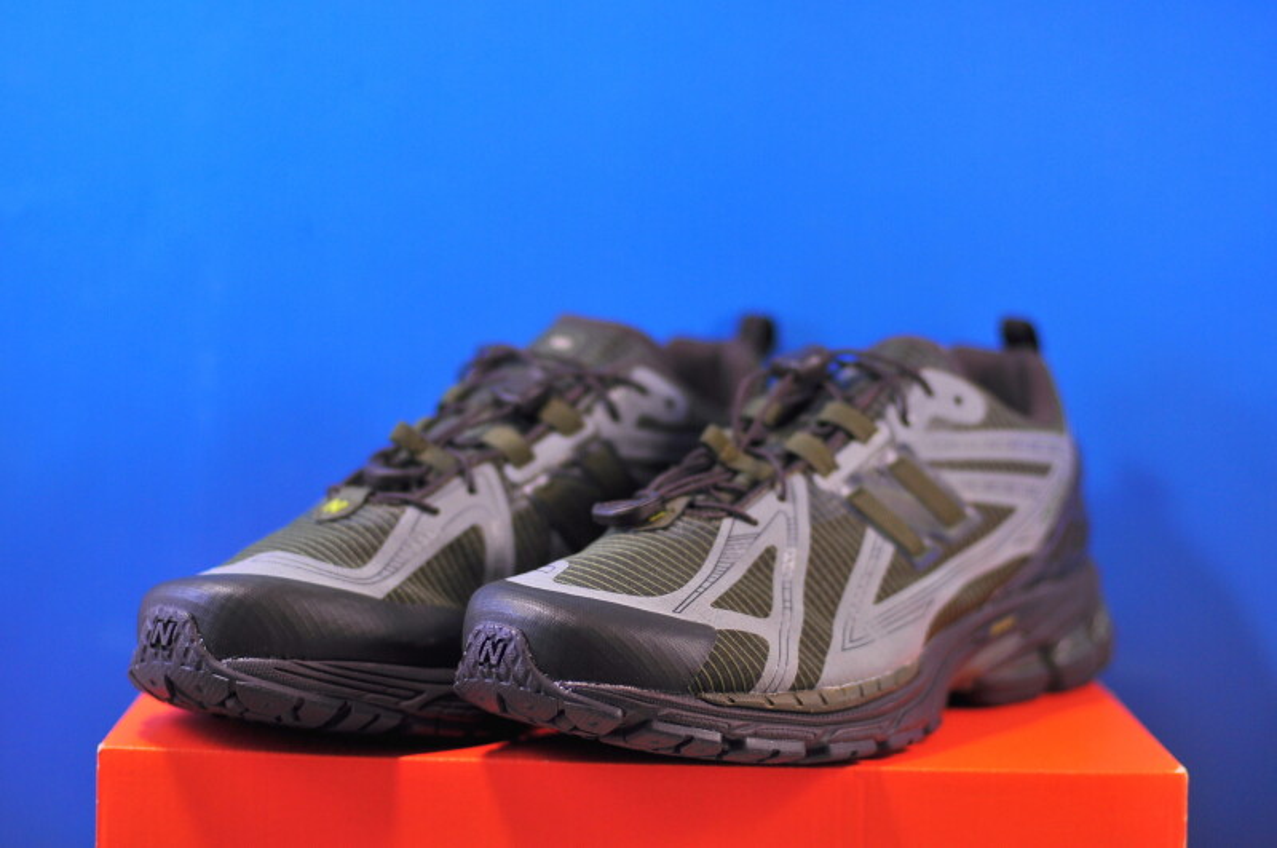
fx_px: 2657
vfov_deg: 18.1
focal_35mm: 75
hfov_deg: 27.0
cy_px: 424
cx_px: 638
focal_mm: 50
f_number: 2
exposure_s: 1/320
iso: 250
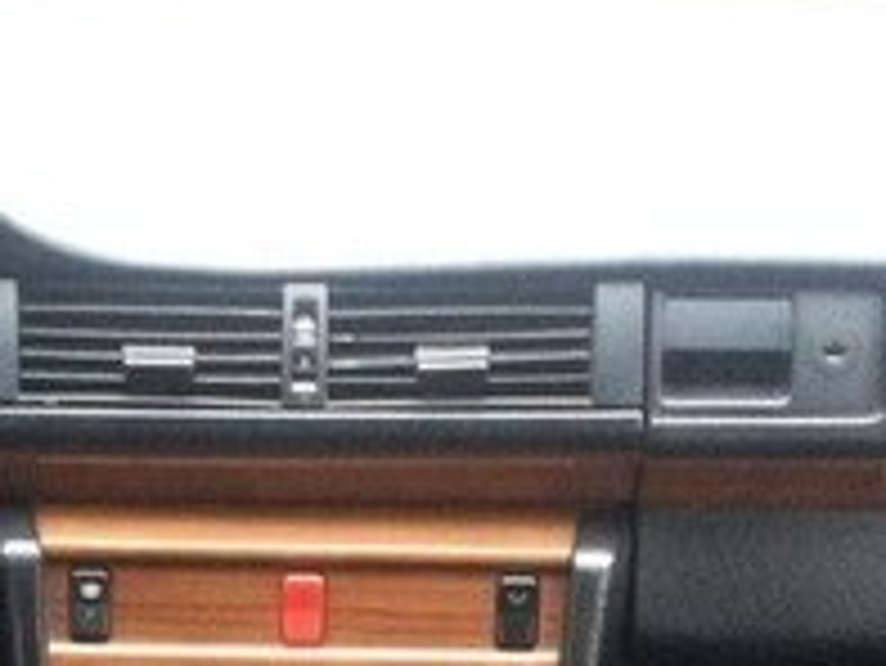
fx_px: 2484
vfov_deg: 14.1
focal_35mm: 97
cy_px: 1064
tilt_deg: -34.7
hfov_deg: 20.1
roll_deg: +0.0
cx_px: 261
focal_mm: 4.15
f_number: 2.2
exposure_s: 1/20
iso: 320
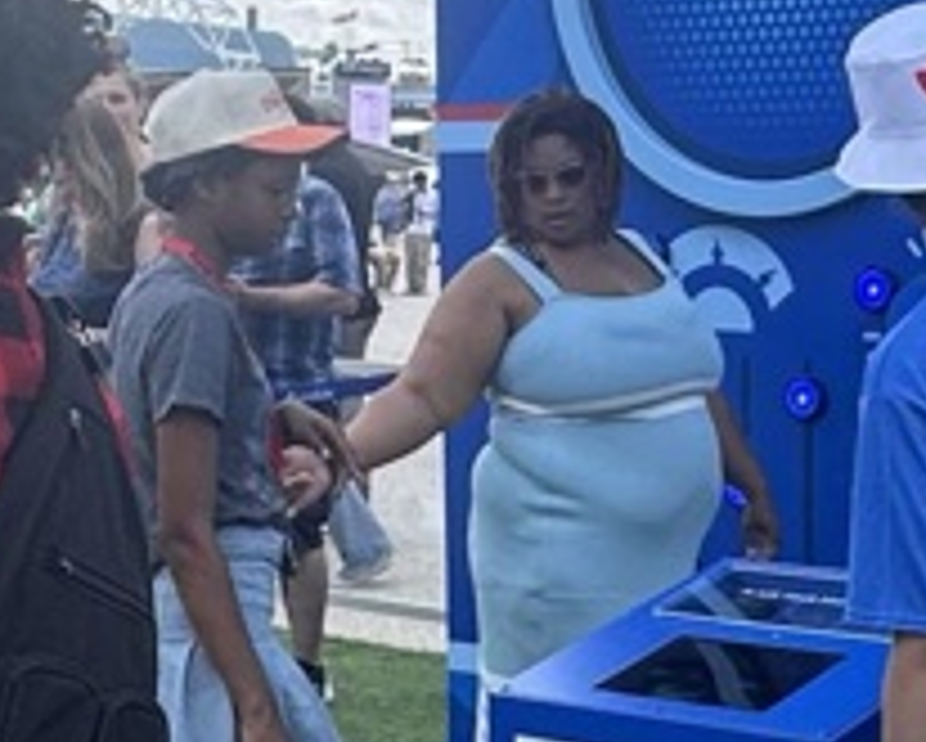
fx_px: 2550
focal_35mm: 93
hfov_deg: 20.5
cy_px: 351
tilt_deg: -3.9
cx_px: 643
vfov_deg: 16.5
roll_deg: -0.9
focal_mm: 2.22
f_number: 2.2
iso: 40
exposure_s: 1/868
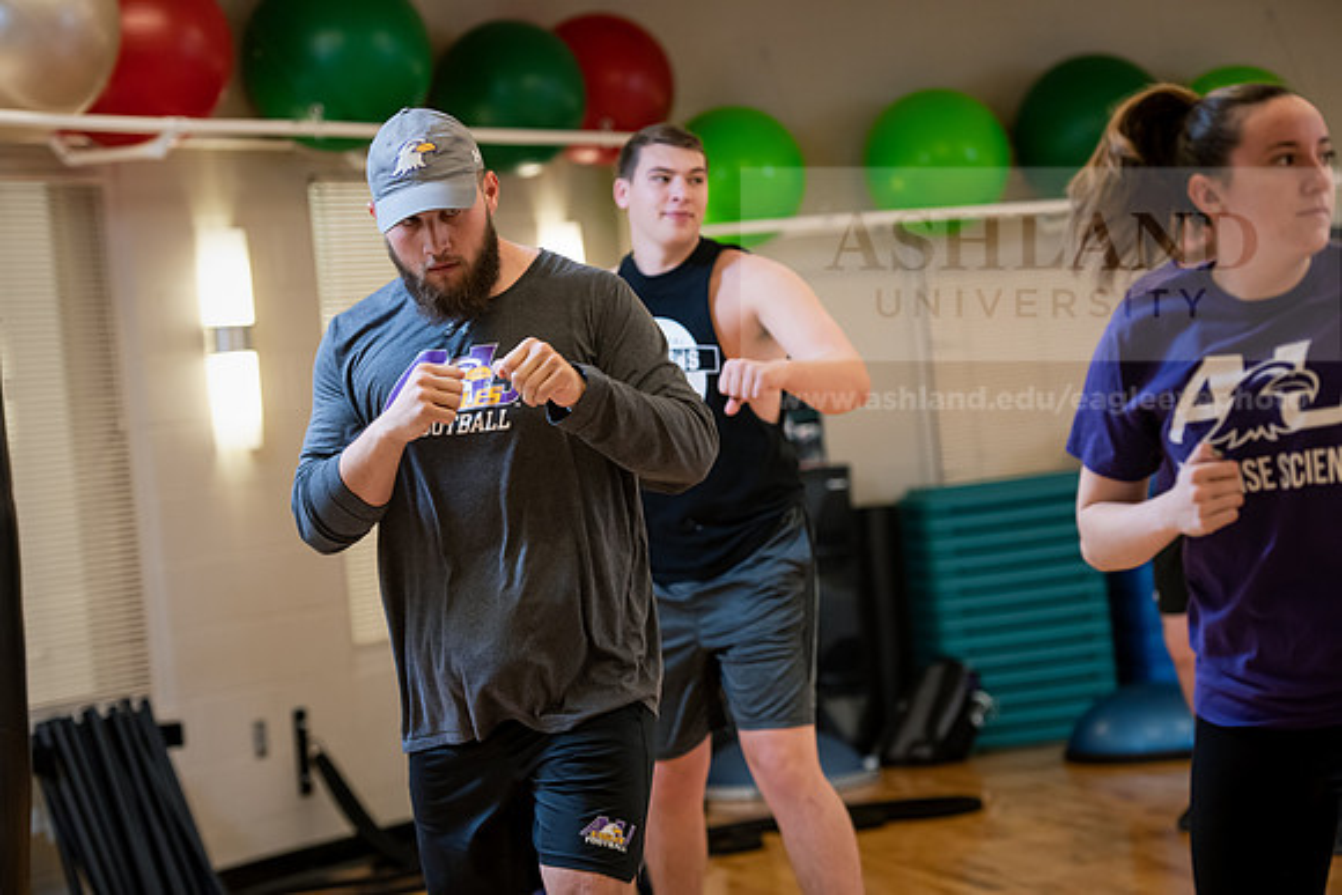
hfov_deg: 20.0
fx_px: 3803
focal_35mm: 102
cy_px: 448
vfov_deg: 13.4
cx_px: 671
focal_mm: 102
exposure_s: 1/200
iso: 1000
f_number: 3.2
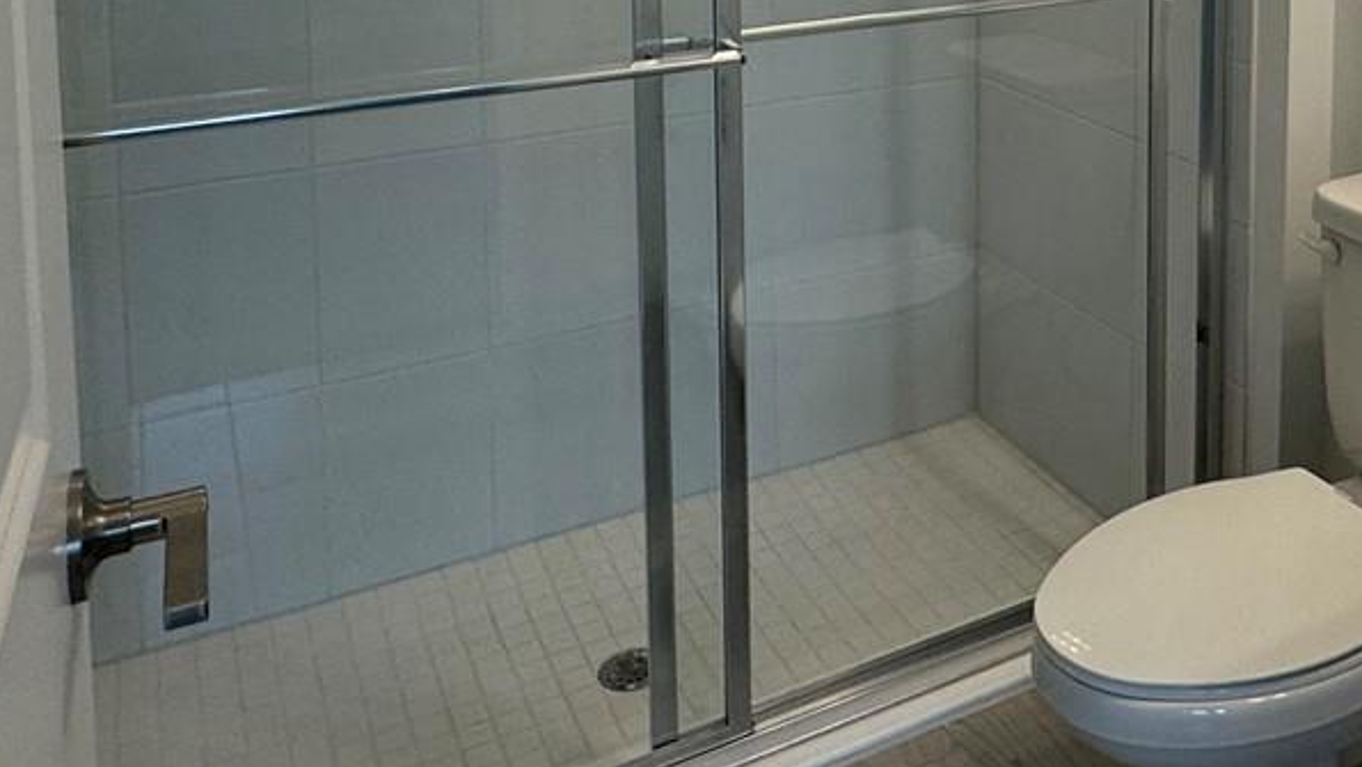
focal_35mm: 41
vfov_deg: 26.0
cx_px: 1074
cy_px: -147
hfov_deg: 47.0
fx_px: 1481
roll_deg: -0.3
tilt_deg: -7.4
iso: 100
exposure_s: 1/120
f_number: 2.2
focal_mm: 2.22
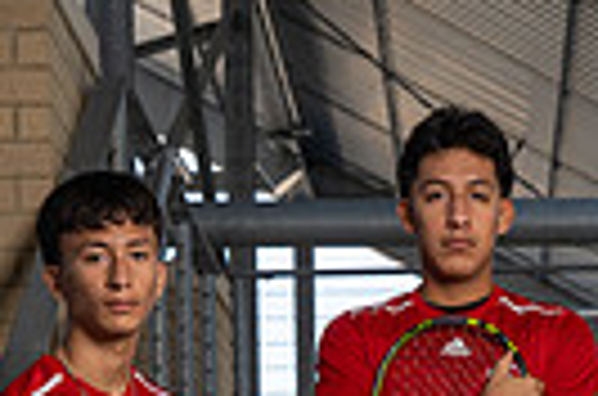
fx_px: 2701
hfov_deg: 12.6
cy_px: 927
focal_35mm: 163
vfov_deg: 7.8
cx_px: 459
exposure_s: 1/250
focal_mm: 48
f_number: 8
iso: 250
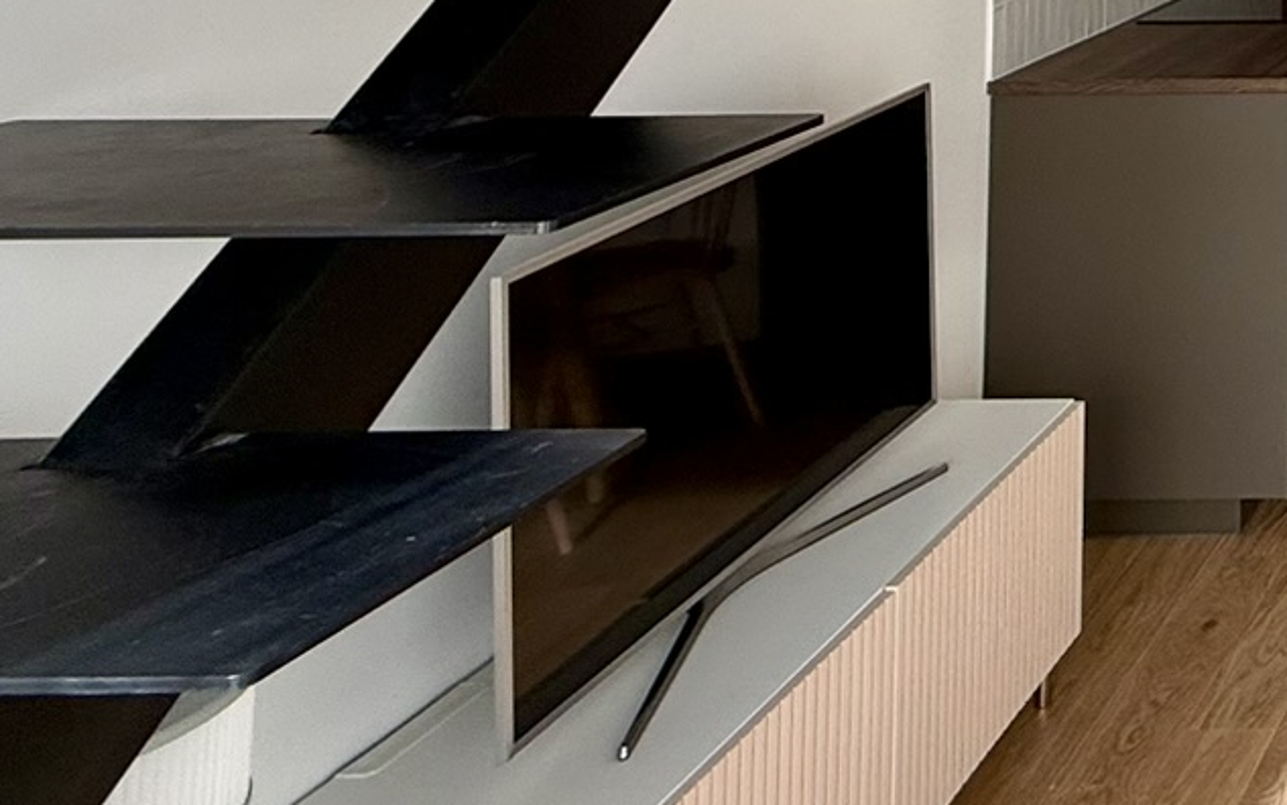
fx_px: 1684
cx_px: 1805
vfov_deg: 22.4
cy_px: -384
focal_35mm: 48
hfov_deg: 29.9
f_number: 2.2
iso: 50
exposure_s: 1/99
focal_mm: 2.22
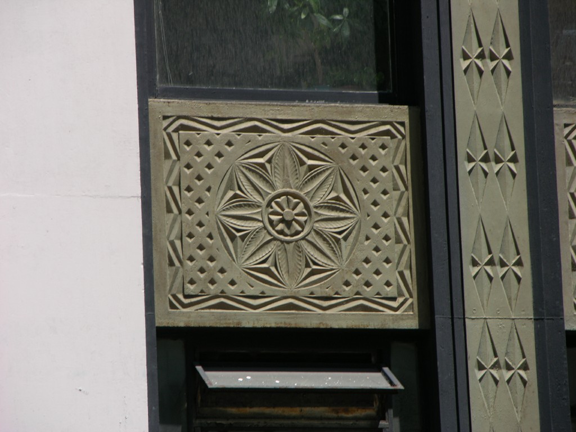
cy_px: 216
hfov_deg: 7.1
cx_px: 288
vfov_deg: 5.3
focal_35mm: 280
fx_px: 4659
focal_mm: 71.2
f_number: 5.3
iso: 50
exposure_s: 1/230
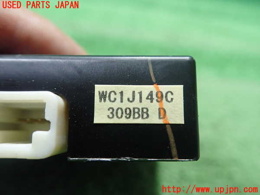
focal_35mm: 30
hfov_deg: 60.0
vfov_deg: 46.8
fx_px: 225
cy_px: 98
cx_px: 130
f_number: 2.3
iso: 640
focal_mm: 5.5
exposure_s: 1/125
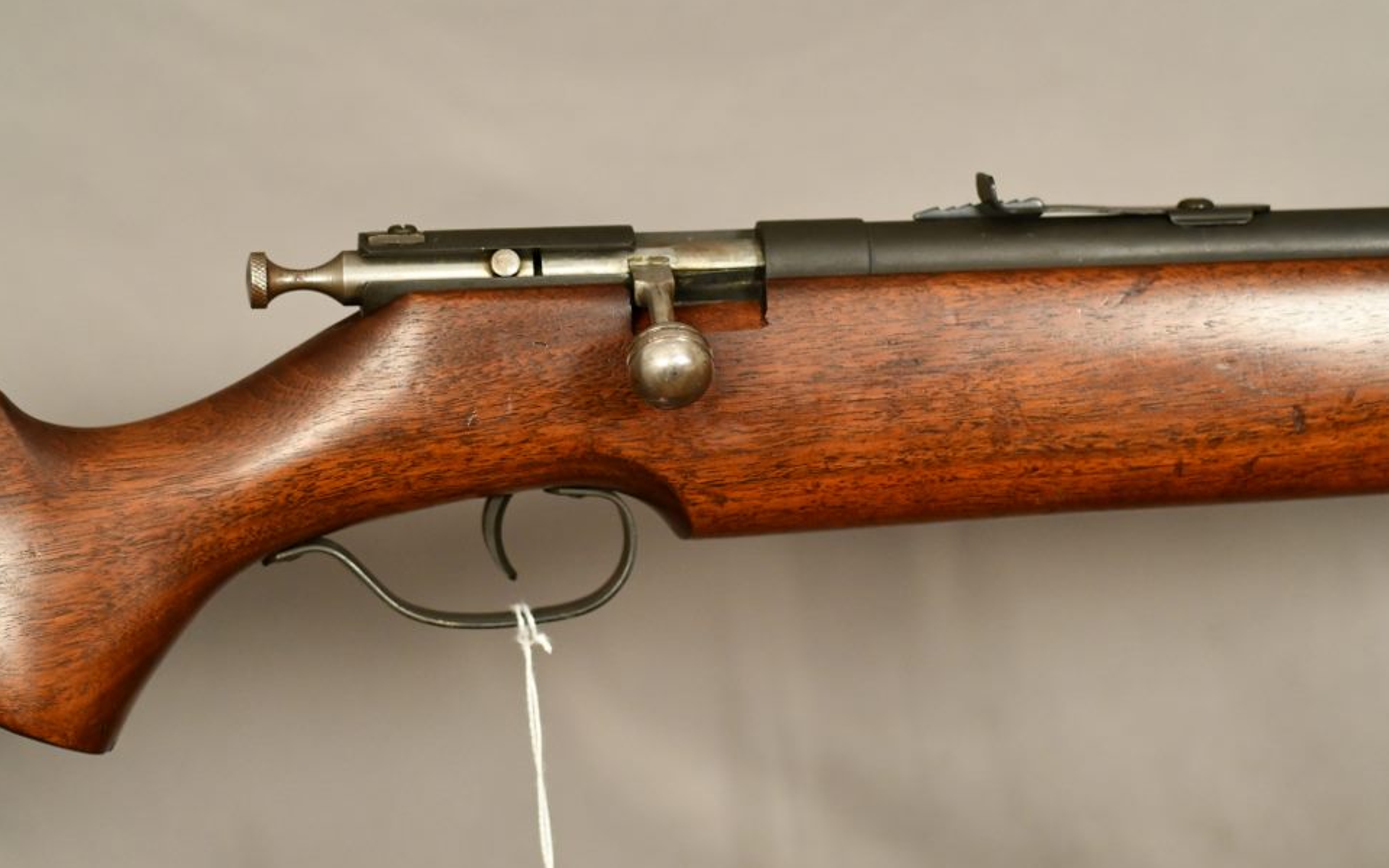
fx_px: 3709
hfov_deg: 21.2
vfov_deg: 13.3
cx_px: 691
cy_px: 443
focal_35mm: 98
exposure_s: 1/250
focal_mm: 60
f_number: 3.2
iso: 2200
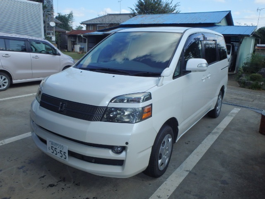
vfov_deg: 49.7
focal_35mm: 28
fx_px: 214
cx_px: 132
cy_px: 100
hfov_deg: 63.4
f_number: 3.9
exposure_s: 1/800
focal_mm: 5
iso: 125
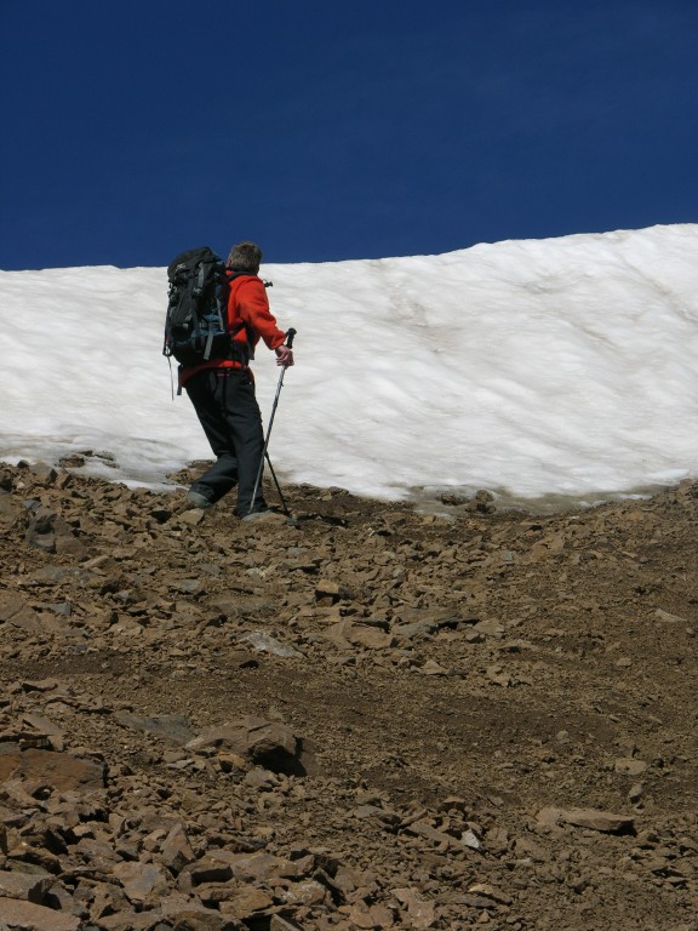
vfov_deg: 13.2
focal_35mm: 150
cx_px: 349
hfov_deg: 9.9
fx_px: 4033
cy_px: 466
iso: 50
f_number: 6.2
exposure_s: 1/480
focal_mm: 37.7
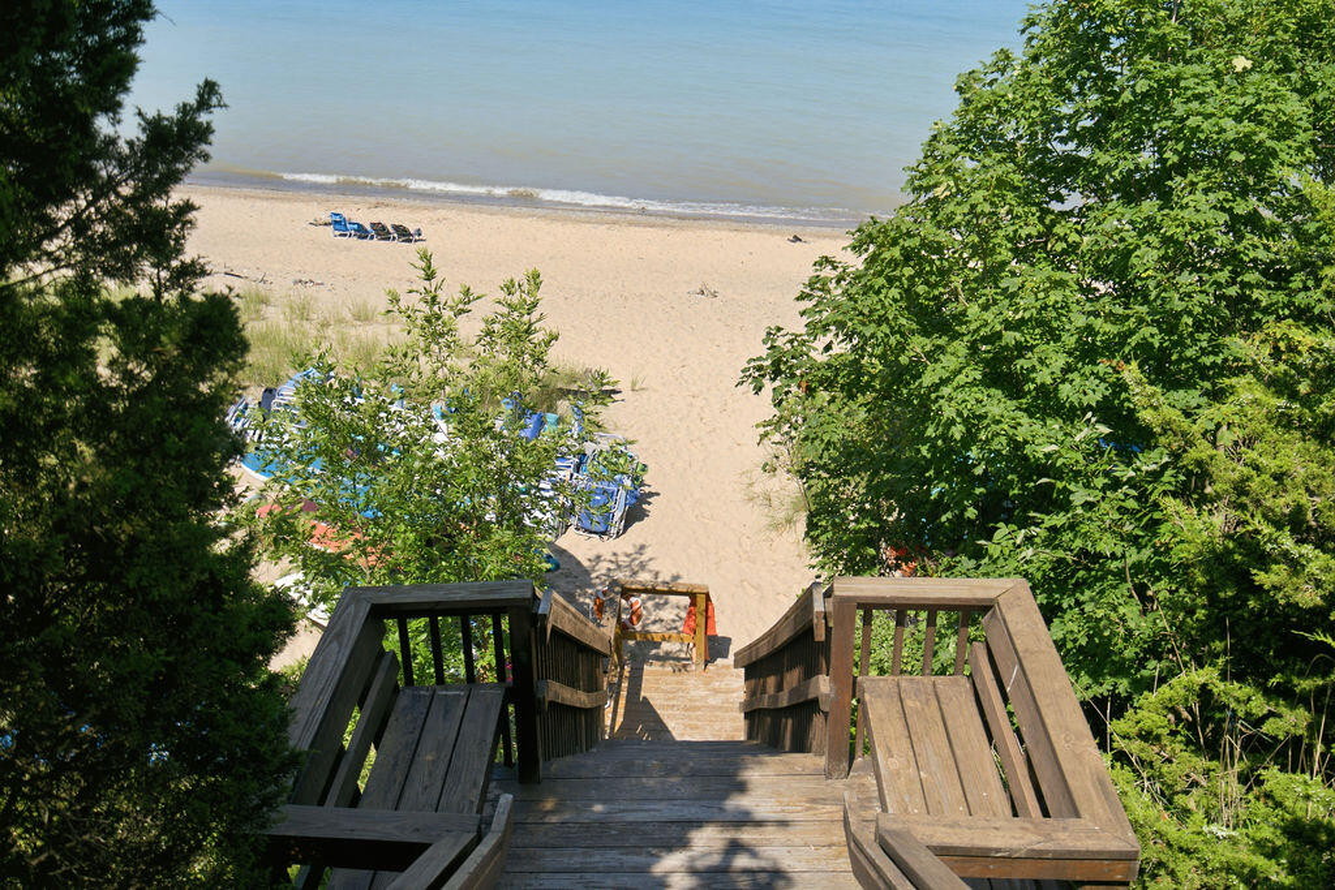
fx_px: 1298
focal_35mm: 35
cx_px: 668
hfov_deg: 54.4
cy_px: 445
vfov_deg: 37.9
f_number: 5.6
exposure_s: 1/500
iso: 125
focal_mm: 35
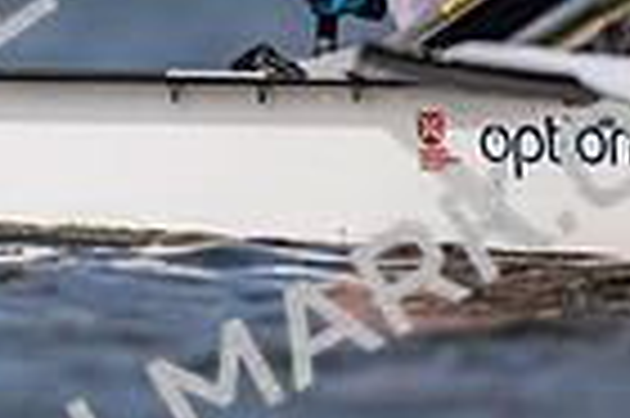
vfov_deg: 0.5
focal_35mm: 2494
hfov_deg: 0.8
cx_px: -580
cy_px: -249
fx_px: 43594
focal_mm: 600
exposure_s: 1/2500
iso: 200
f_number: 4
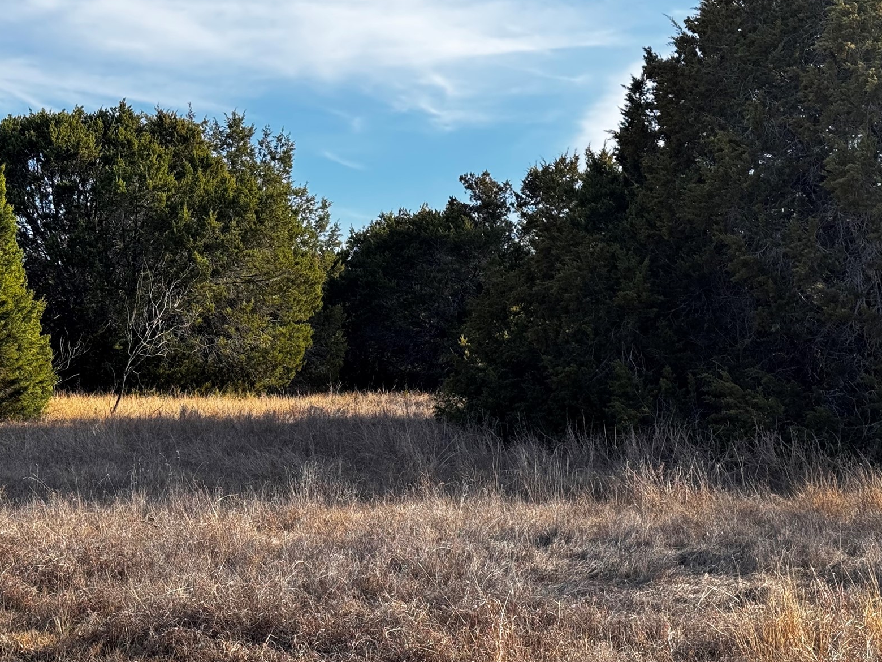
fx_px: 1605
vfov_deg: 23.2
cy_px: 408
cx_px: 414
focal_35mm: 63
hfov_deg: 30.7
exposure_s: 1/1524
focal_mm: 6.76
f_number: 1.78
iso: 64
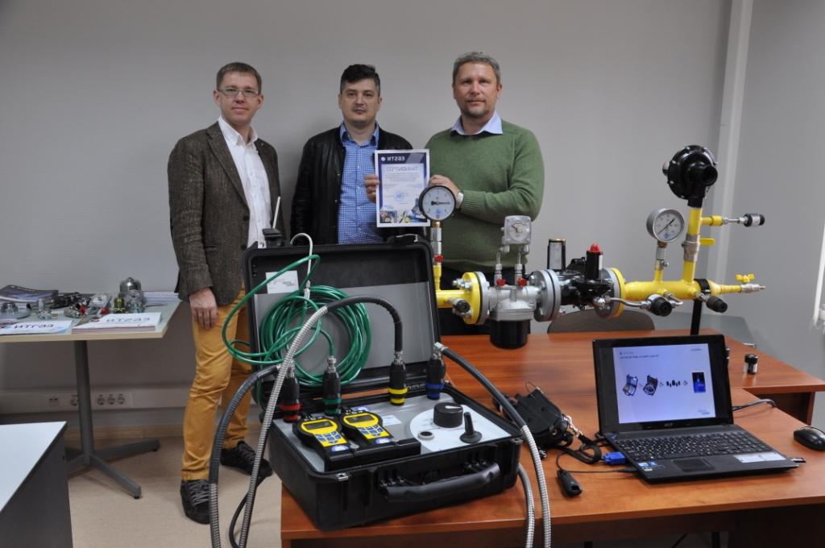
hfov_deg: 57.3
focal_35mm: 33
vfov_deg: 39.9
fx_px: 755
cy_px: 274
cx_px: 412
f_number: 5
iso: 640
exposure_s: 1/25
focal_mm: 22
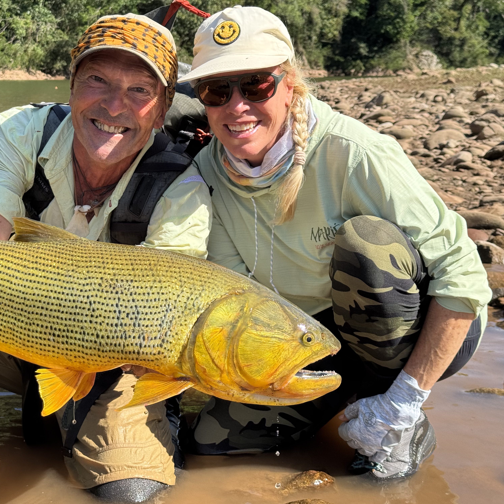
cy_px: 254
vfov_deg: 30.0
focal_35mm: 57
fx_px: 939
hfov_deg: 29.8
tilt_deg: -10.8
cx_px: 168
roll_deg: -0.9
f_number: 1.78
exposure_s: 1/1524
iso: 64
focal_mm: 6.76
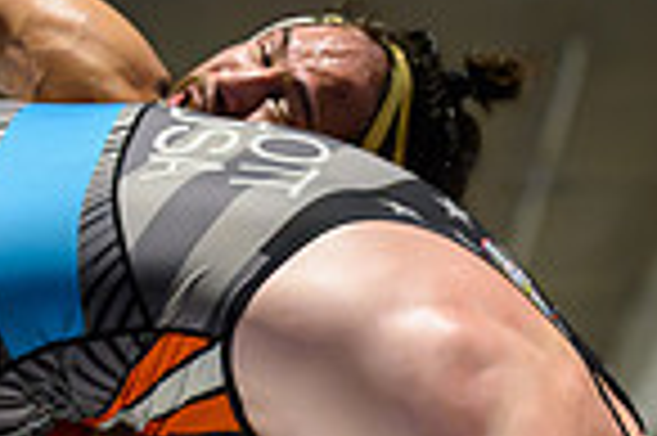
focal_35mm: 336
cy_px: 715
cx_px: 442
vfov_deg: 4.1
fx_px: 6125
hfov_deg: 6.1
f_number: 2.8
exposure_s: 1/800
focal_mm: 74
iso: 9000
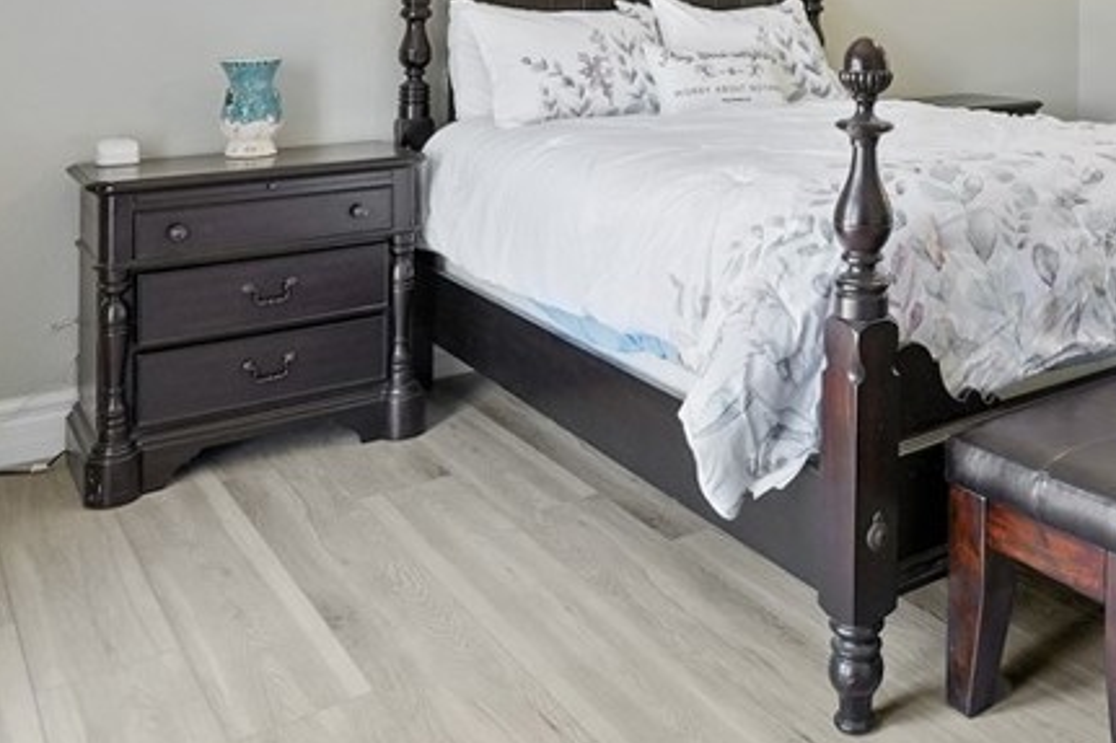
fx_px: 1177
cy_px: 40
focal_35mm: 38
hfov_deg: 48.3
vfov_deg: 32.8
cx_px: 867
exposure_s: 1/15
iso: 500
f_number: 5.6
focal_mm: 16
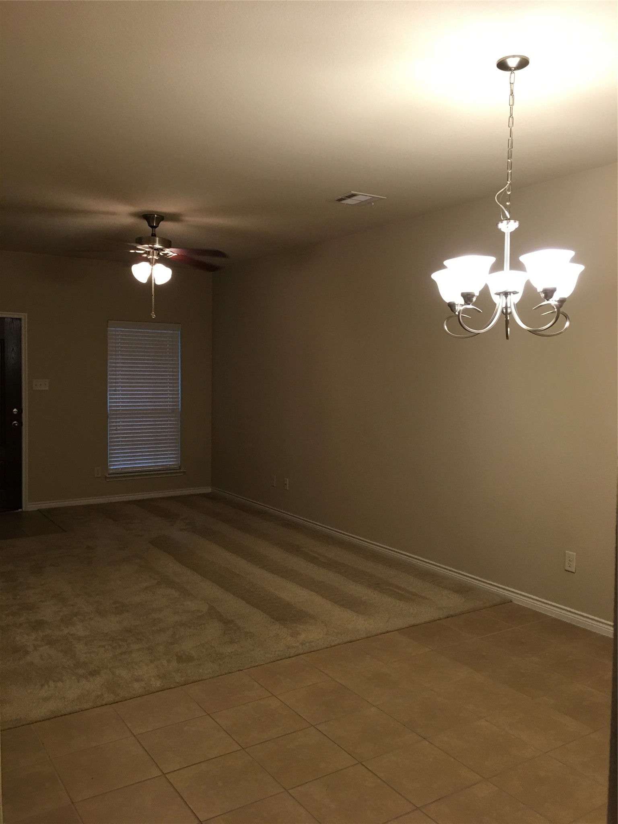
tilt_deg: -1.6
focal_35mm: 29
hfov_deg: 48.2
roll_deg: -1.0
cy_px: 412
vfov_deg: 61.7
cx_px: 309
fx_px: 690
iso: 40
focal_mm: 4.15
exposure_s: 1/15
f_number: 2.2
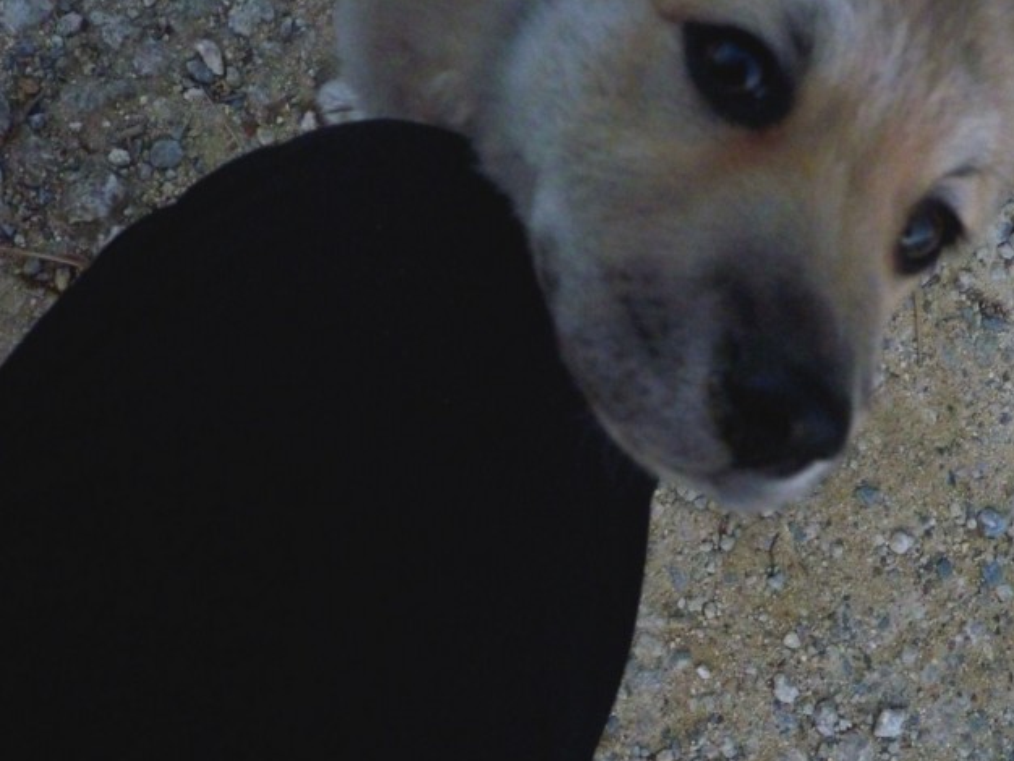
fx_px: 1348
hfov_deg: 41.2
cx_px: 557
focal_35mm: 46
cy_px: 353
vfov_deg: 31.5
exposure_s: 1/125
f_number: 3.9
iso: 400
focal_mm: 6.4
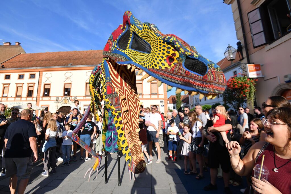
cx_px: 146
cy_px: 97
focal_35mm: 16
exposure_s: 1/500
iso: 64
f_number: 5
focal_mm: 16
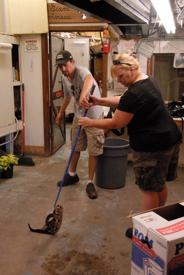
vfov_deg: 49.5
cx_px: 92
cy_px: 138
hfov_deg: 34.3
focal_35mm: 39
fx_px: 298
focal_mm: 26
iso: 1600
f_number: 5.6
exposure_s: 1/60
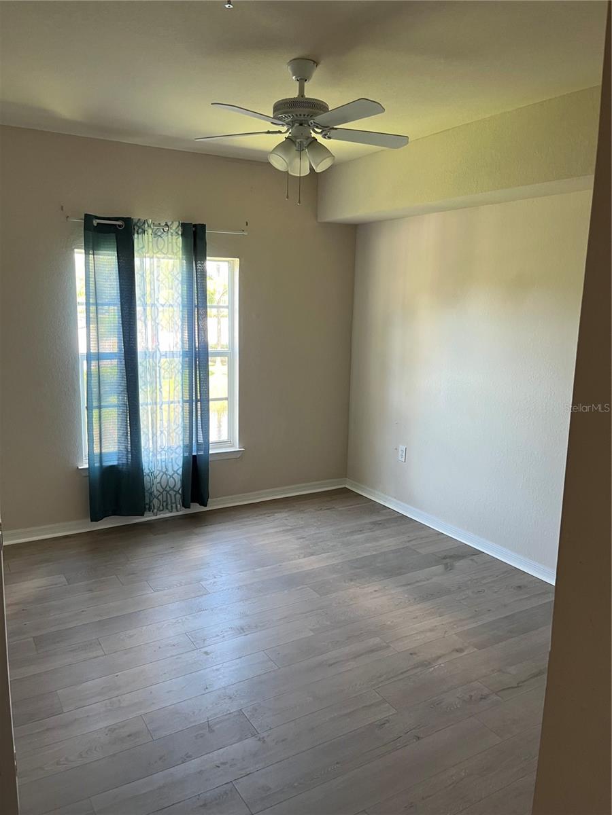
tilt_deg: -9.6
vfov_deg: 67.3
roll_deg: -1.5
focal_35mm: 26
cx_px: 306
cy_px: 408
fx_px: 613
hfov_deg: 53.1
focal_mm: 5.1
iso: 100
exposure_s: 1/60
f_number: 1.6
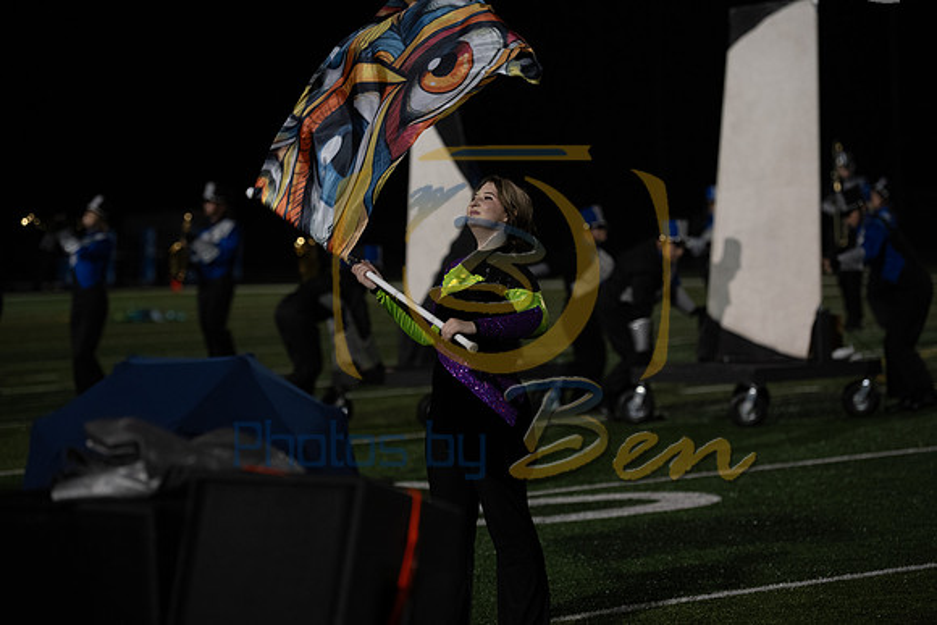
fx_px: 3775
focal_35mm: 145
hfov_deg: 14.2
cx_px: 468
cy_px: 312
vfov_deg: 9.5
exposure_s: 1/1000
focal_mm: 145
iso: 2000
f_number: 3.5
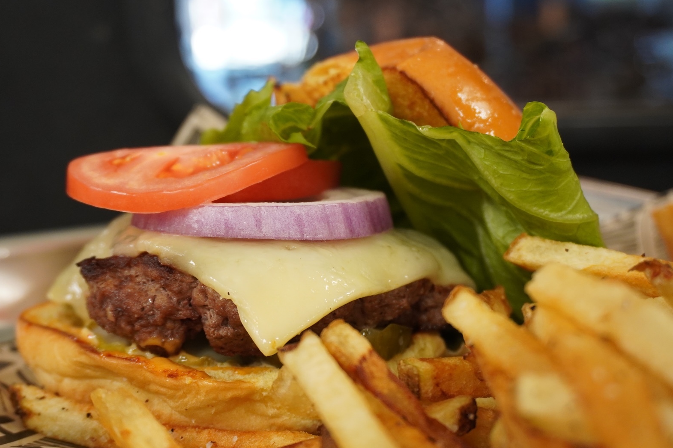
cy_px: 243
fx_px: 1028
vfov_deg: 24.6
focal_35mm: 55
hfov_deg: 36.2
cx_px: 313
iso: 800
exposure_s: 1/50
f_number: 5
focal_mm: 30
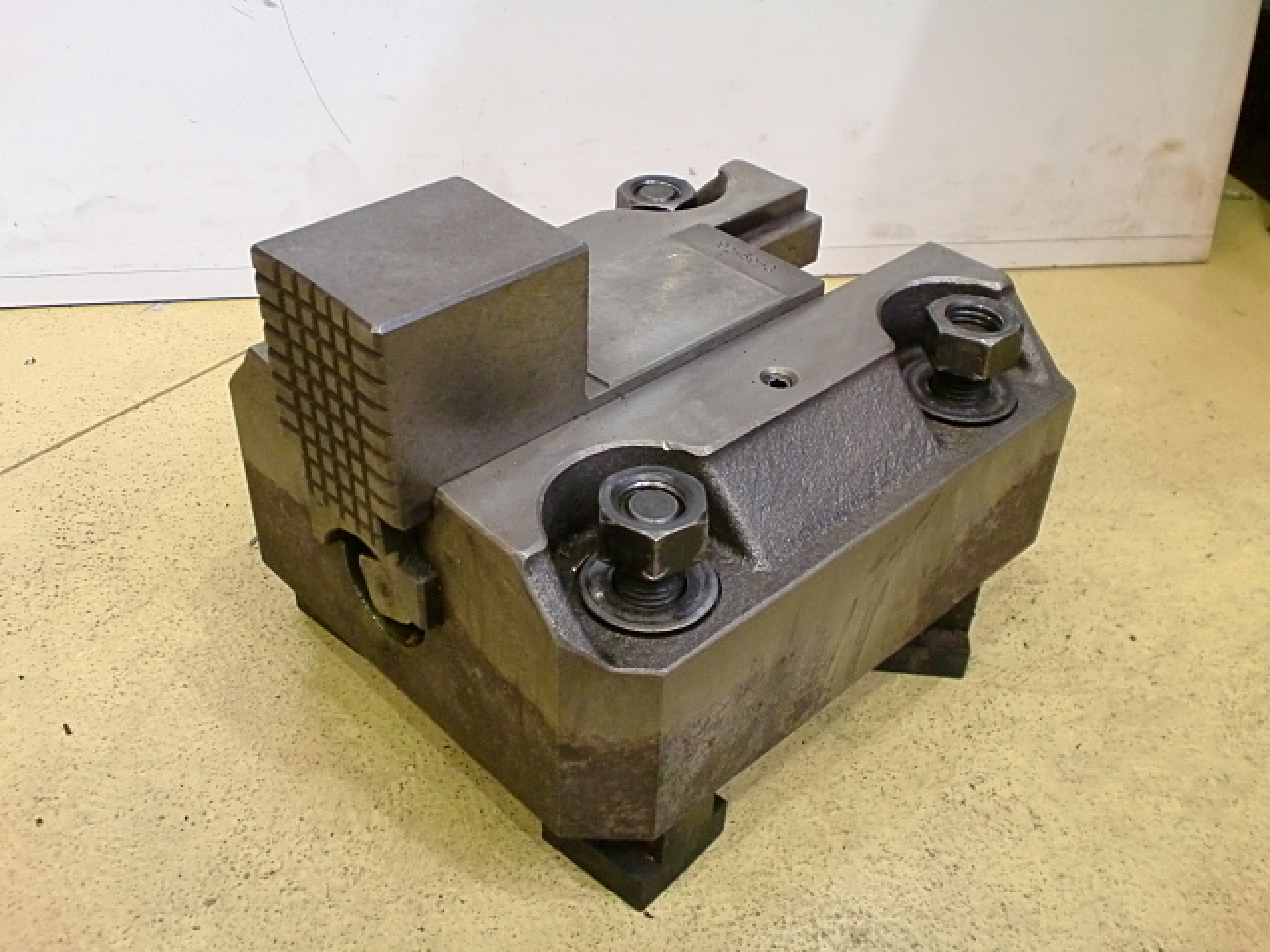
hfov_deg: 52.6
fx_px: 1284
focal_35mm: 35
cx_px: 635
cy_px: 476
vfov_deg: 40.7
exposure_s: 1/60
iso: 400
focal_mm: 6.3
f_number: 3.1
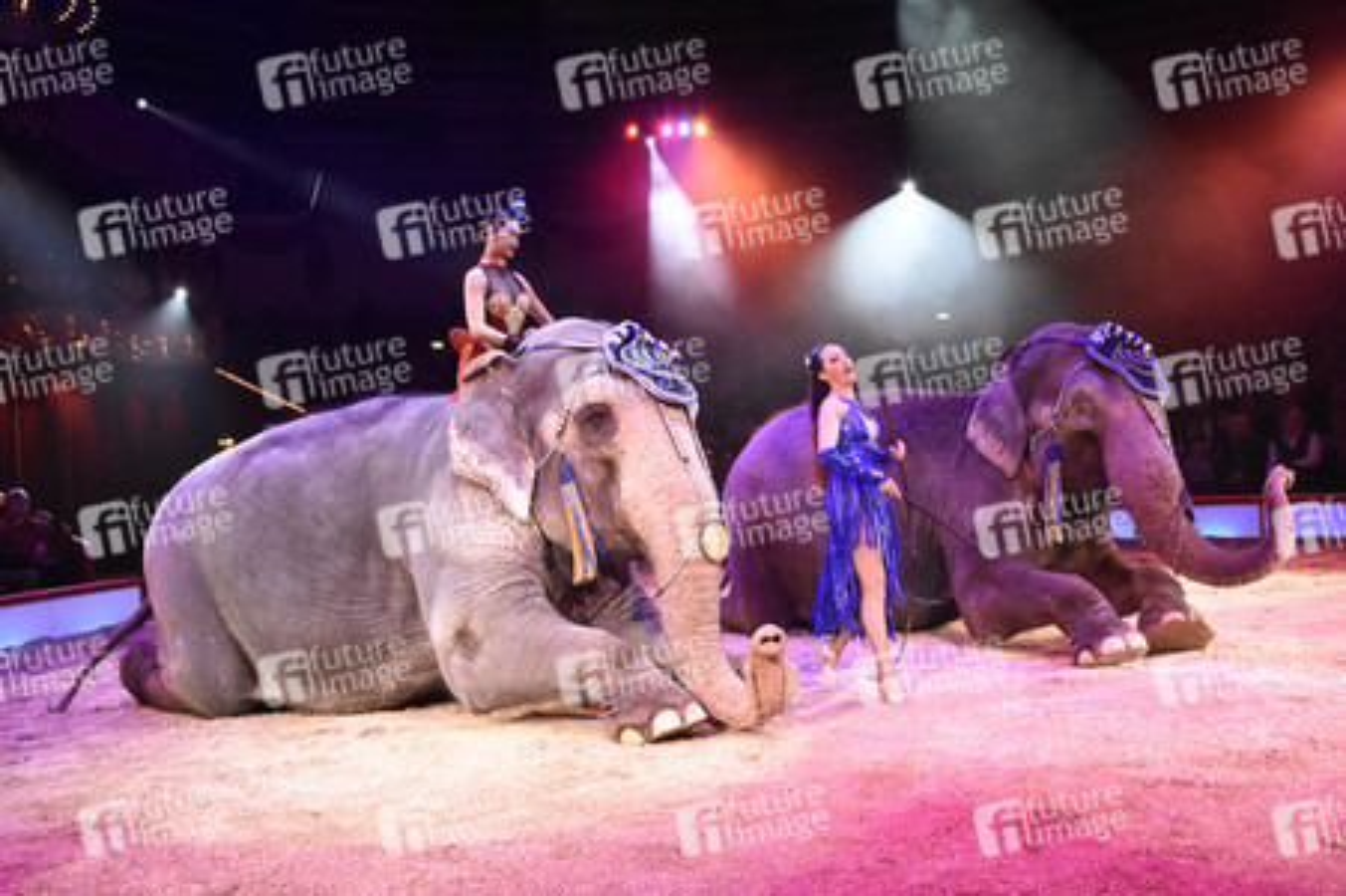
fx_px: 1289
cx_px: 673
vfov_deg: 38.3
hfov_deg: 55.1
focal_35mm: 34
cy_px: 448
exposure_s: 1/160
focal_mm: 23
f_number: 6.3
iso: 3200
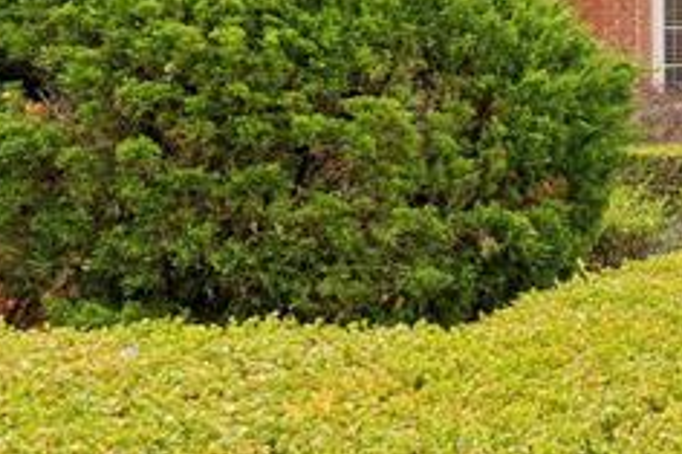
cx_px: 1110
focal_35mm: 65
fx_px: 1230
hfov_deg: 22.9
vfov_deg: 20.6
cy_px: 81
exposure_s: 1/90
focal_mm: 10
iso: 100
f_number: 8
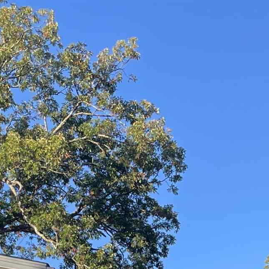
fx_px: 967
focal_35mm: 110
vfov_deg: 14.1
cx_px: 147
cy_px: 482
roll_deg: +0.2
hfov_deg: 15.8
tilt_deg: +3.7
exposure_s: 1/947
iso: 32
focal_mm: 4.2
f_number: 1.6
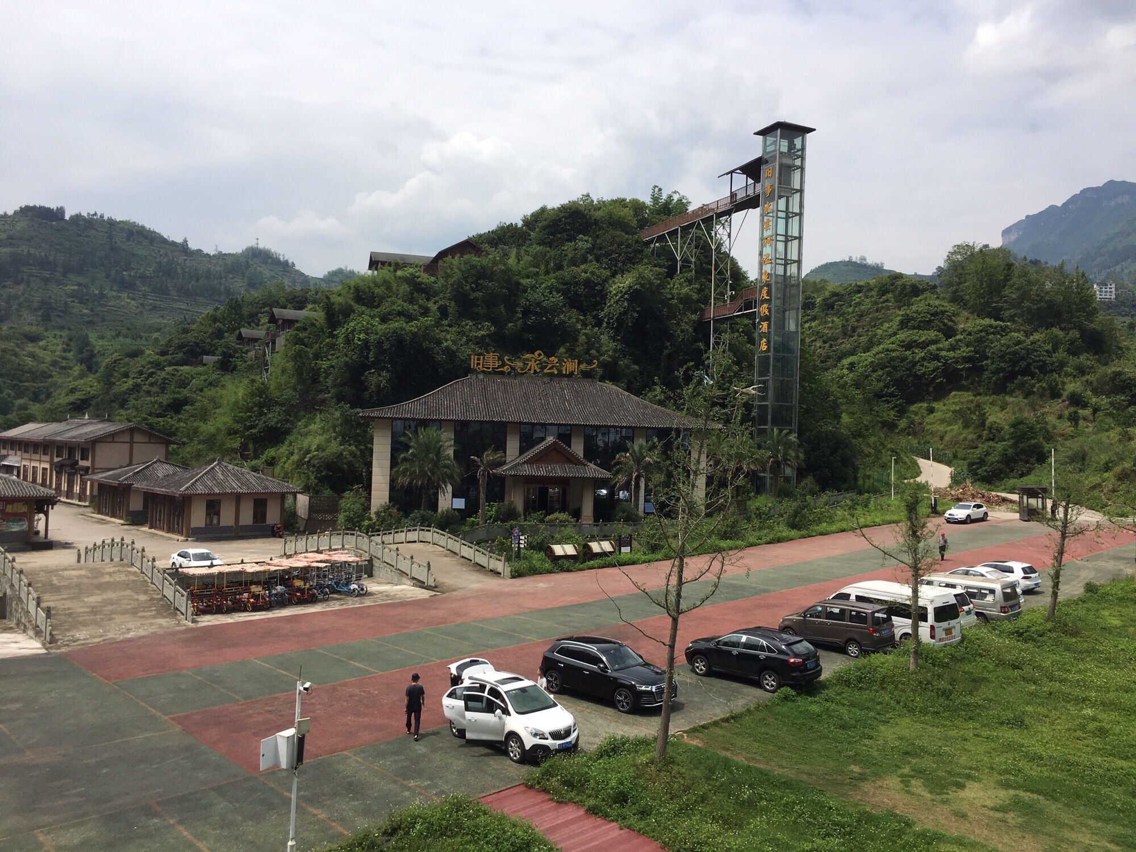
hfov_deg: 61.7
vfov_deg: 48.2
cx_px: 568
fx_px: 952
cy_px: 426
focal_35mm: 29
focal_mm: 4.15
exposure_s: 1/2653
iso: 25
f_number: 2.2
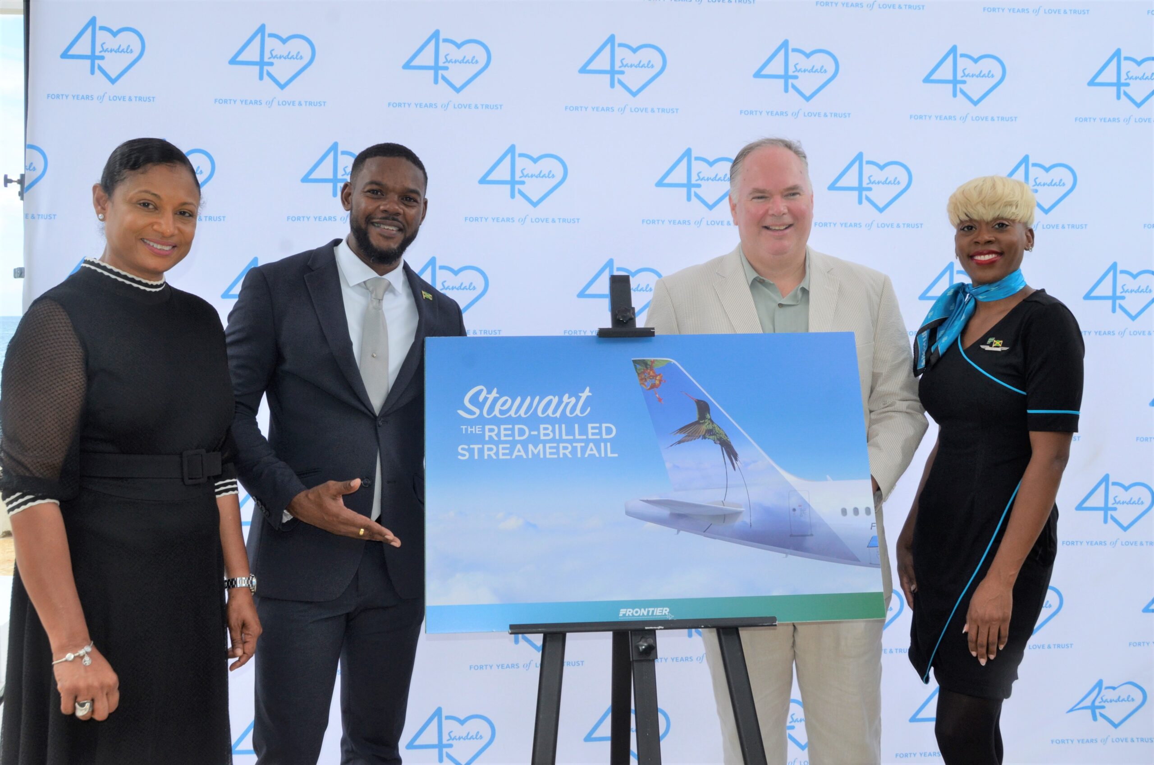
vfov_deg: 36.7
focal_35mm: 36
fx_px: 1152
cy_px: 382
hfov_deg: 53.2
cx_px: 577
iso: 500
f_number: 11
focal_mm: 24
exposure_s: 1/250
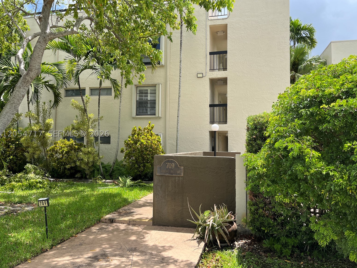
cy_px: 134
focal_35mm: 27
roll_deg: -0.5
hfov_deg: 65.3
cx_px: 180
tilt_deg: +4.6
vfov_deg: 51.4
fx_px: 278
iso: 50
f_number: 1.6
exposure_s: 1/1695
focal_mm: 5.1
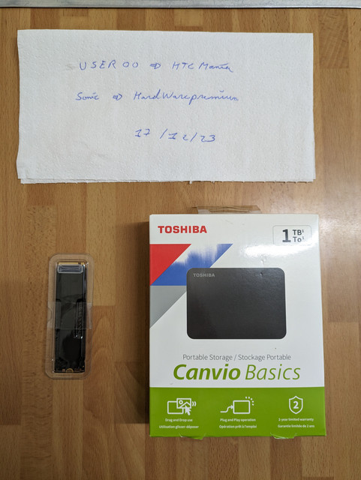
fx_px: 347
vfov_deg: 69.4
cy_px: 240
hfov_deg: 54.9
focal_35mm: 25
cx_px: 180
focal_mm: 5.43
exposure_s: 1/25
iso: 115
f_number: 1.89
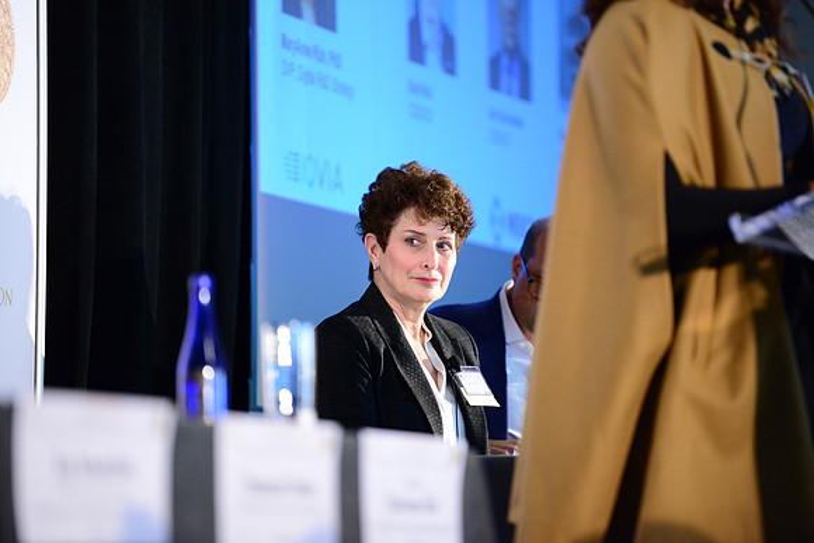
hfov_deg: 10.3
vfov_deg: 6.9
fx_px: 4523
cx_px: 407
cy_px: 272
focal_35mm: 200
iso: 4000
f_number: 2.8
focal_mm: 200
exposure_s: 1/200
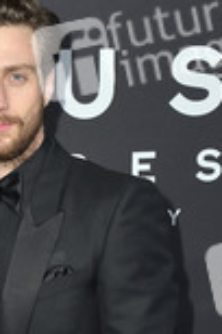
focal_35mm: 99
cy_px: 375
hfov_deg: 13.3
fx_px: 920
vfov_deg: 19.7
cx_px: -53
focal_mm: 38
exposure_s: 1/320
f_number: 6.3
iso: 500
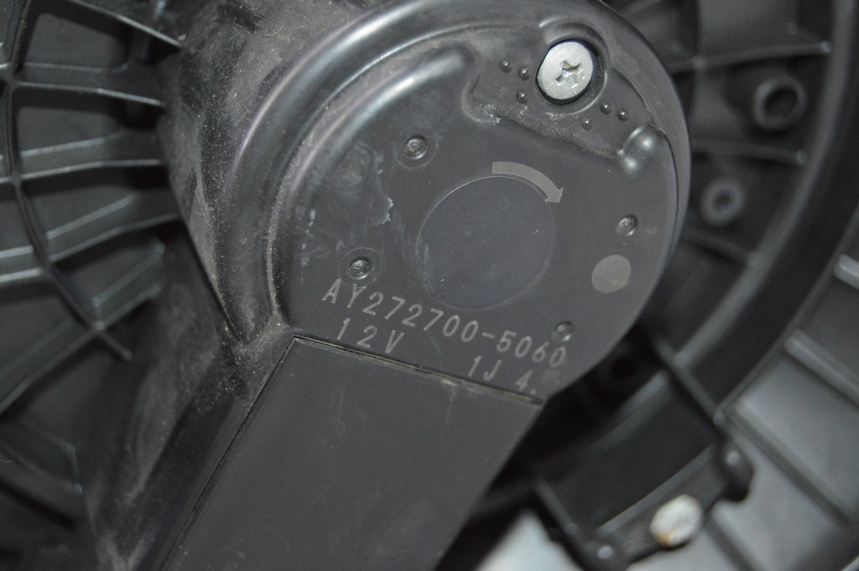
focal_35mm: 57
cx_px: 430
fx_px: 1359
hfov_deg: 35.1
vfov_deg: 23.7
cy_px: 286
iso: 2200
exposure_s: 1/60
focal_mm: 38
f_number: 4.8
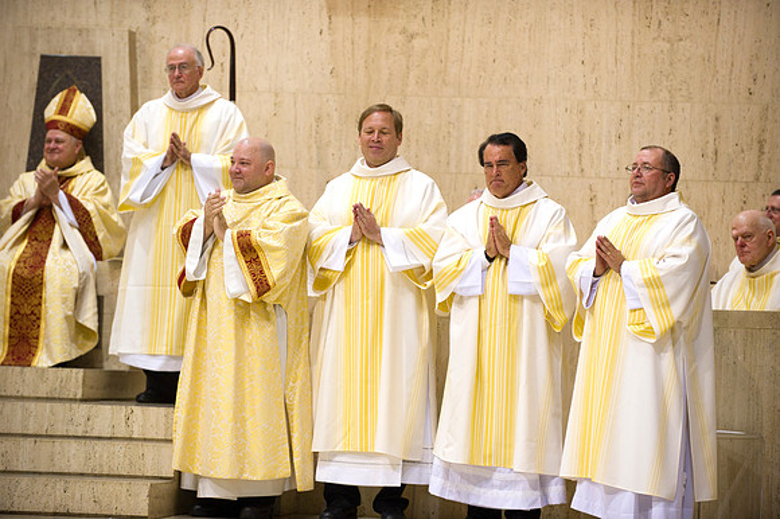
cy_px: 260
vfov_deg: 10.1
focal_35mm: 135
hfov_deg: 15.2
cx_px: 390
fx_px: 2923
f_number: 2.8
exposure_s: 1/125
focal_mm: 135
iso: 2000
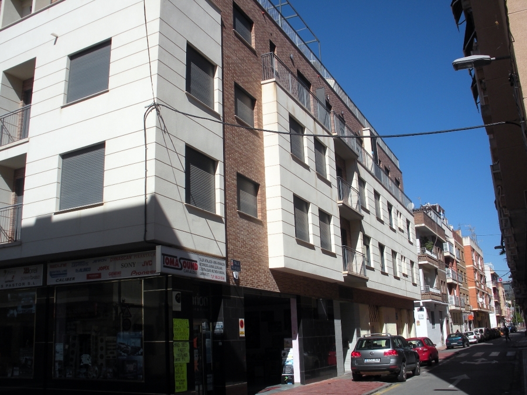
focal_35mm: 35
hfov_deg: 52.6
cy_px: 198
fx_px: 533
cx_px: 264
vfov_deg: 40.7
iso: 64
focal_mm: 6.3
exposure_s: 1/437
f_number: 5.6
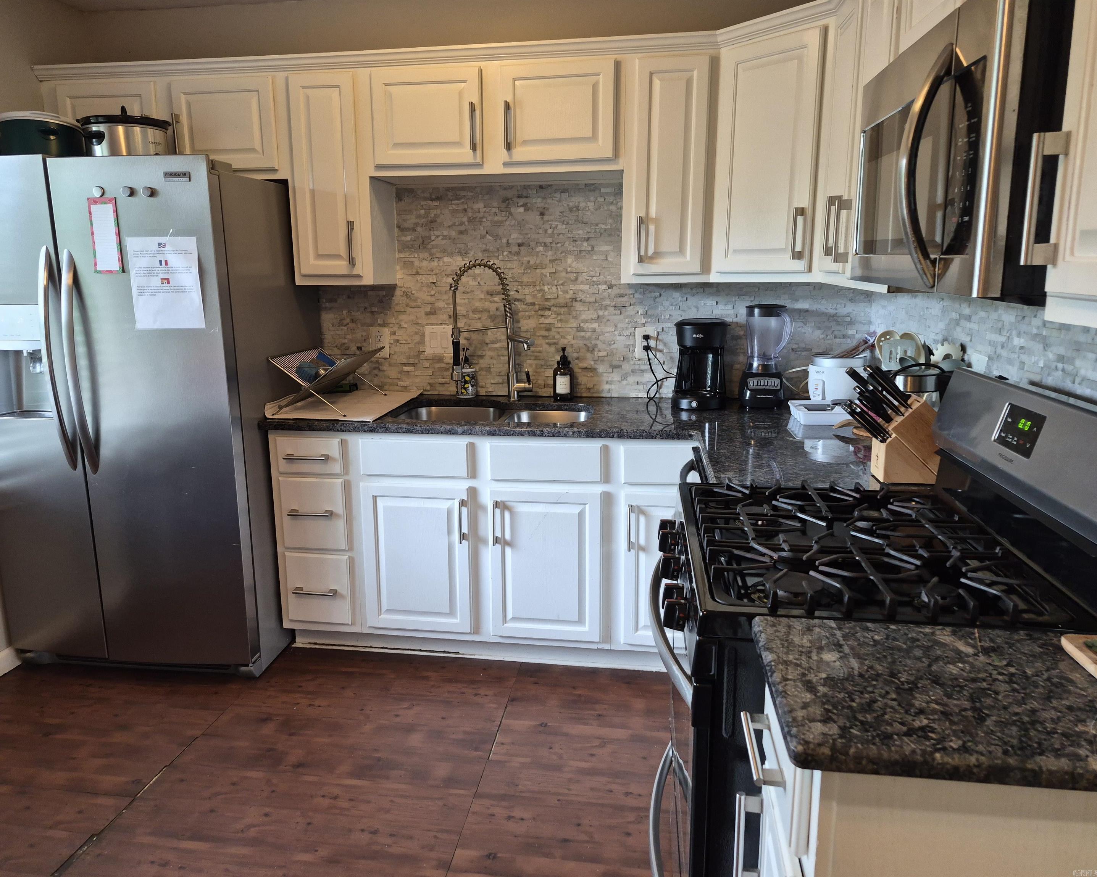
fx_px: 779
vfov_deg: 58.8
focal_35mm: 24
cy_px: 438
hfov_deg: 70.3
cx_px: 525
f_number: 1.8
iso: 250
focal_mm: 5.4
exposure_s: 1/120
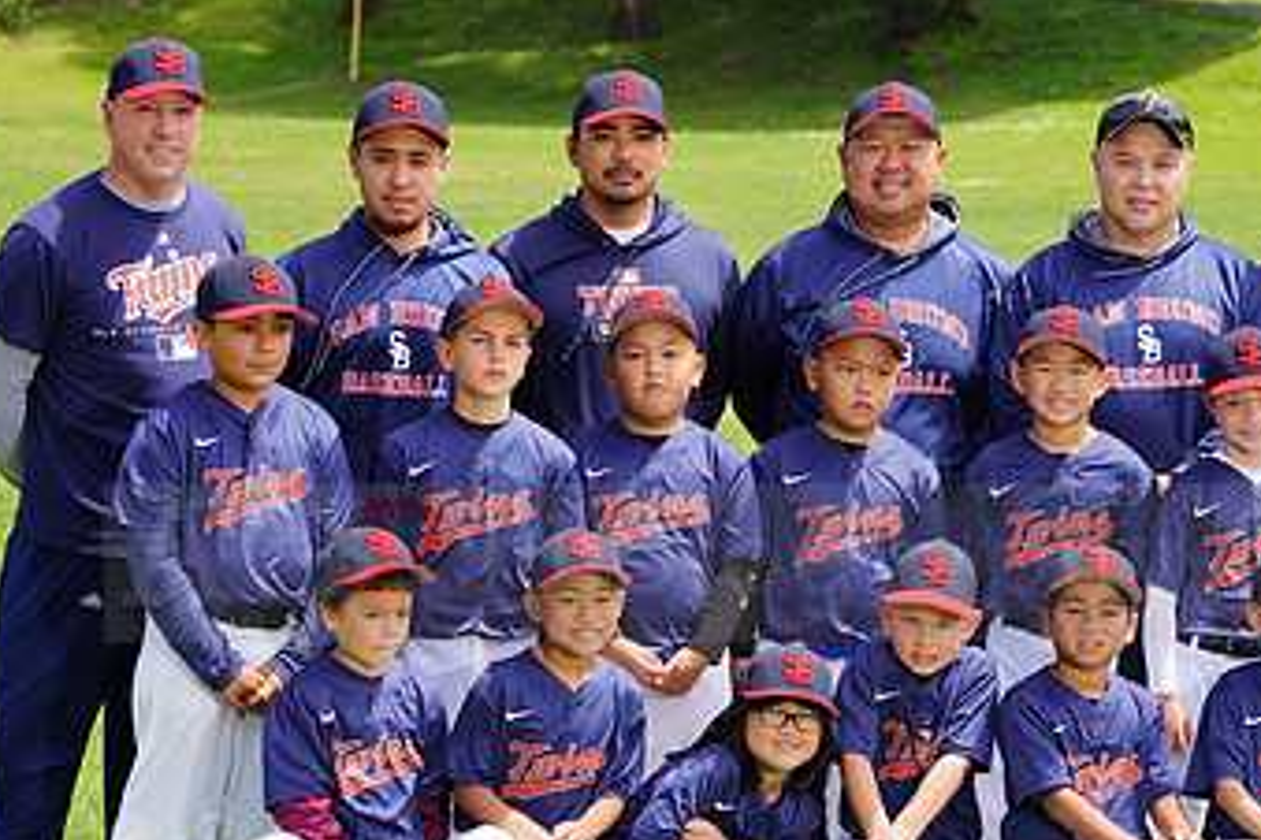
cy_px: 533
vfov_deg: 8.0
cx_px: 729
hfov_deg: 12.0
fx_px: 5989
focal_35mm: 171
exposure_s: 1/250
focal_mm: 100
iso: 100
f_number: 7.1
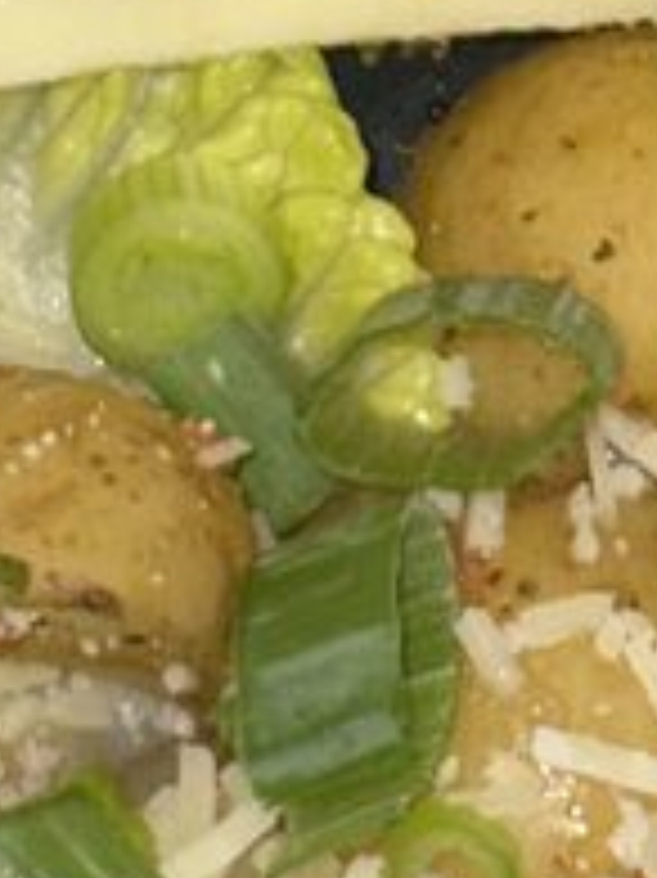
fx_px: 7474
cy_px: -320
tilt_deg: -84.0
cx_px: 9
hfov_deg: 5.0
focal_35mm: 295
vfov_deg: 6.7
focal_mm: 6.86
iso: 40
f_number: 1.78
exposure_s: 1/46
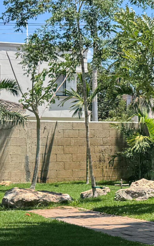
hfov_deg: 10.2
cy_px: 180
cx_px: 344
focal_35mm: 115
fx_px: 772
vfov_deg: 18.0
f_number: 1.8
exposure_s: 1/2400
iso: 80
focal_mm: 6.76
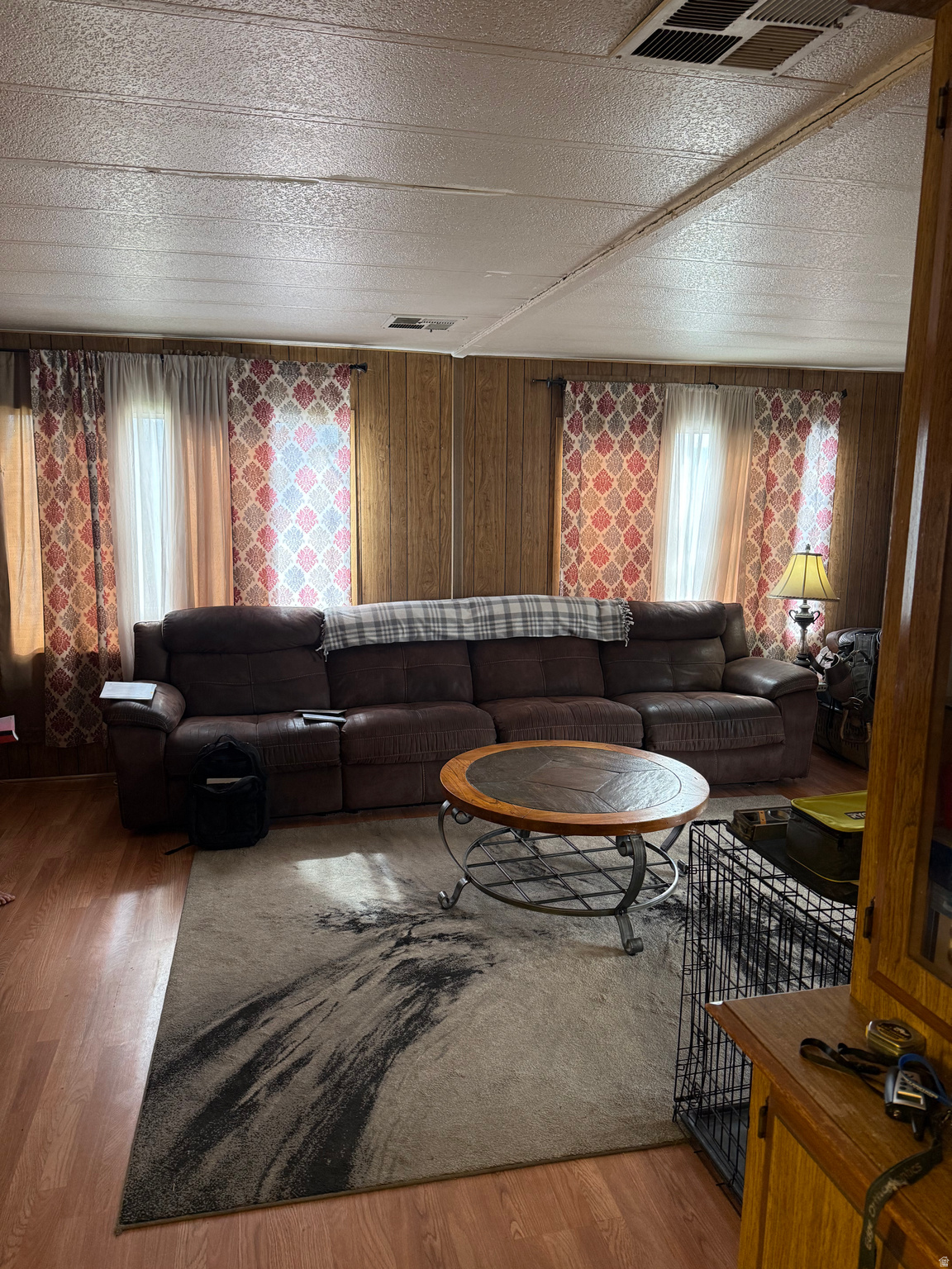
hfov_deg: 56.8
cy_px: 634
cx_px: 476
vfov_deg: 71.6
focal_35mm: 24
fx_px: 880
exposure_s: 1/120
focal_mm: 6.76
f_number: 1.78
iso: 250
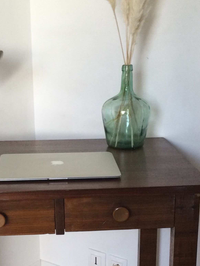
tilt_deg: -16.5
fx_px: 501
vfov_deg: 29.4
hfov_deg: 22.5
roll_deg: +1.4
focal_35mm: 65
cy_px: 193
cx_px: 70
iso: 64
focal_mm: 3.3
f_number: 2.4
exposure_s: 1/33
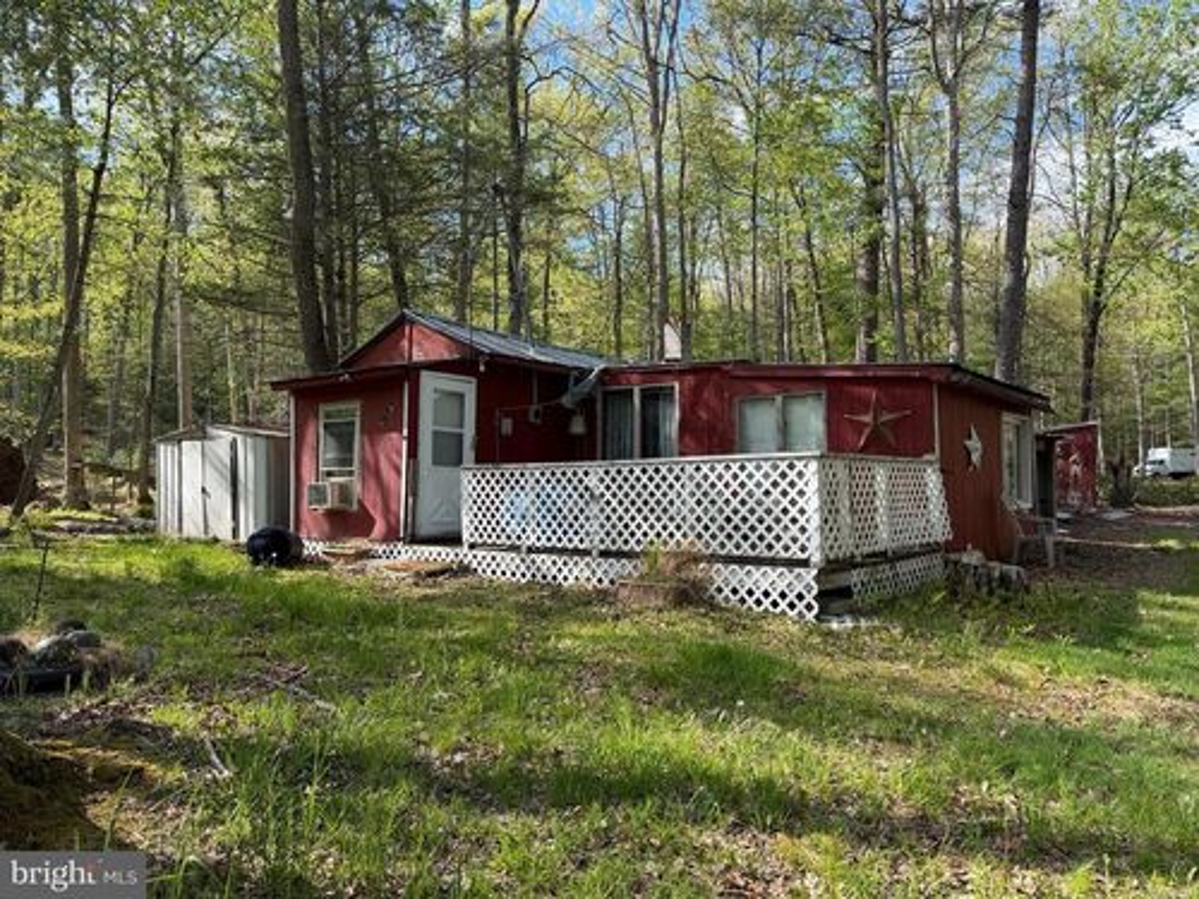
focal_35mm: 24
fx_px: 831
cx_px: 600
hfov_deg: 71.6
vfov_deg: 56.8
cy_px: 450
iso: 80
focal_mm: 6.76
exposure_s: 1/992
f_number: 1.78
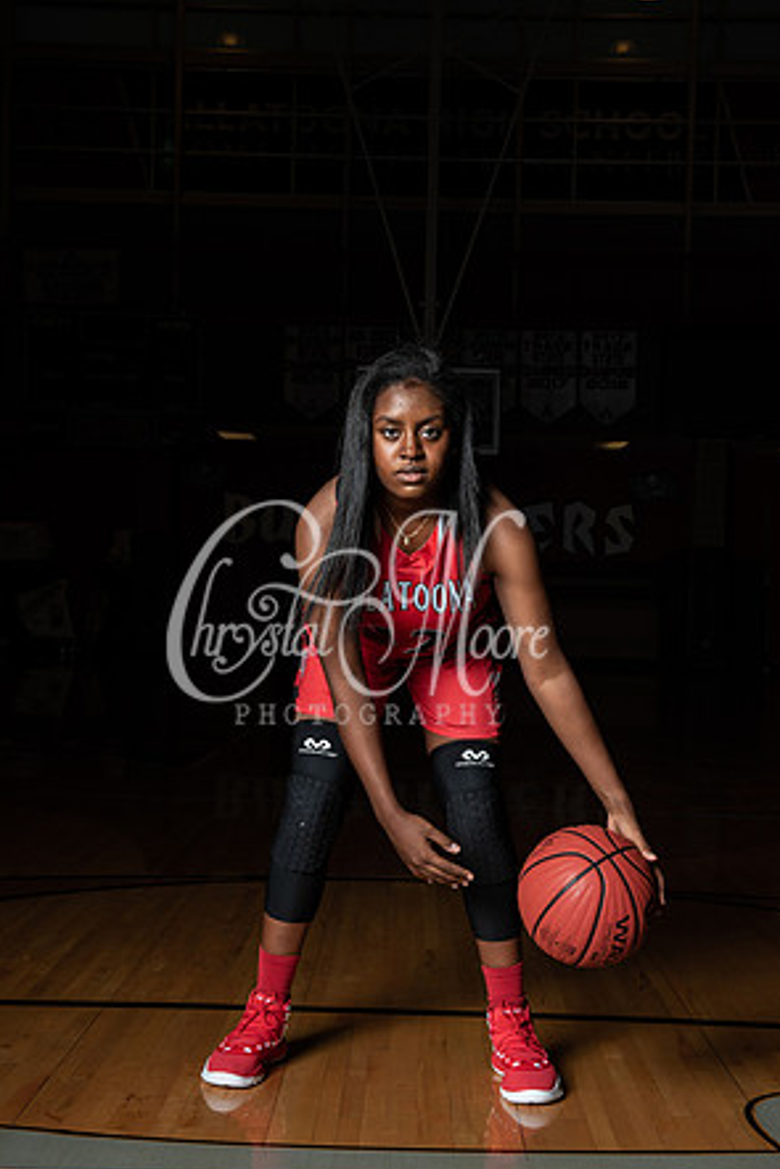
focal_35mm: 56
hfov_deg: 24.2
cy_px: 592
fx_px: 1818
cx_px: 391
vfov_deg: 35.6
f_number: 14
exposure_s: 1/200
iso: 320
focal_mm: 55
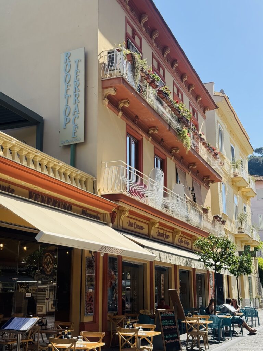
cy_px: 176
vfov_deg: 39.7
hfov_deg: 30.3
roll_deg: +0.0
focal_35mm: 48
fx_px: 486
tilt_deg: +13.0
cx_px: 132
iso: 64
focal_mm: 6.76
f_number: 1.78
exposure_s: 1/2833
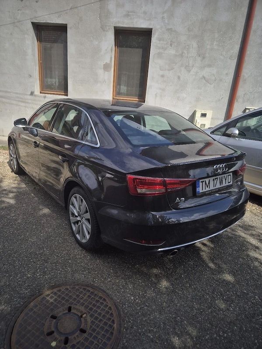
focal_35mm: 23
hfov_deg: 58.9
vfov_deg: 73.9
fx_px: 232
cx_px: 131
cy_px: 174
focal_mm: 5.4
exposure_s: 1/1250
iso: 25
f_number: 1.8
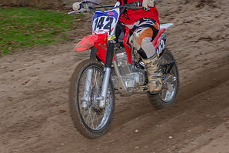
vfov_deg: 9.6
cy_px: 49
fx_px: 910
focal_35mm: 143
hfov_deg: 14.3
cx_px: 100
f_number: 4.5
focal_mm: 44
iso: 400
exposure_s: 1/250
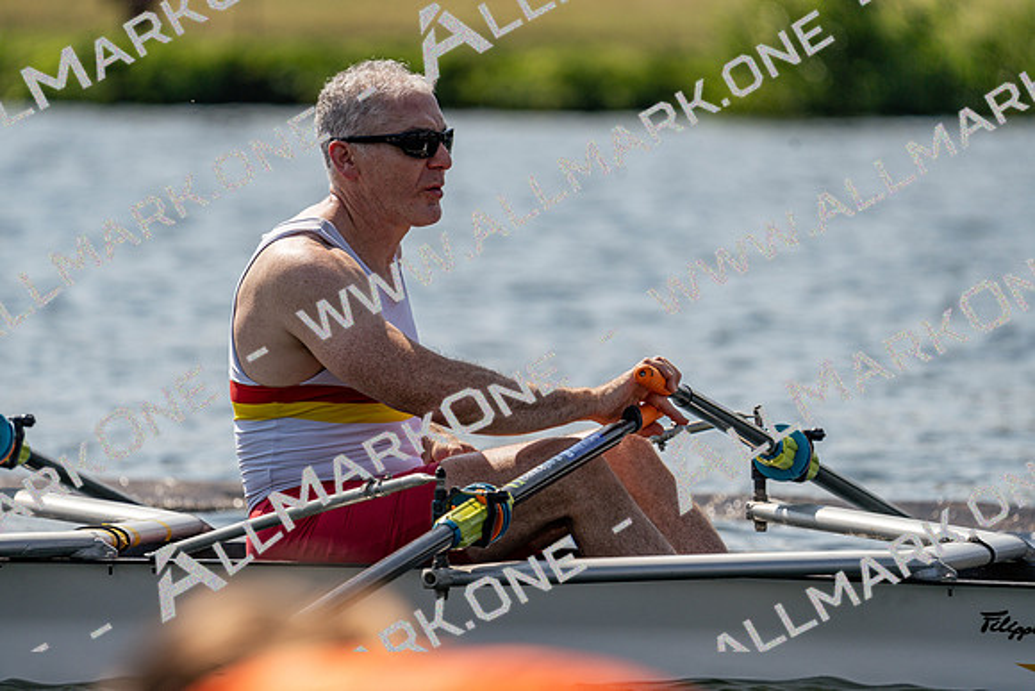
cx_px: 518
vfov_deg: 3.0
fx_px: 13112
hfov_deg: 4.5
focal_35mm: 456
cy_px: 346
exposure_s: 1/1600
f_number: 6.3
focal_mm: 456
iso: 160
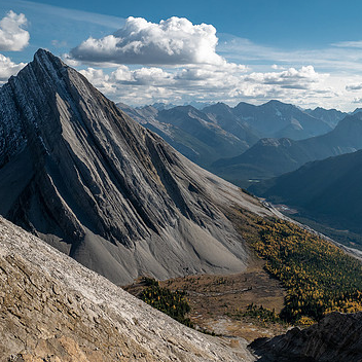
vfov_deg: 47.2
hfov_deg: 47.2
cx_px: 193
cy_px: 164
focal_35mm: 35
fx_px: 414
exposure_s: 1/250
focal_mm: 12
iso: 200
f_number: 8
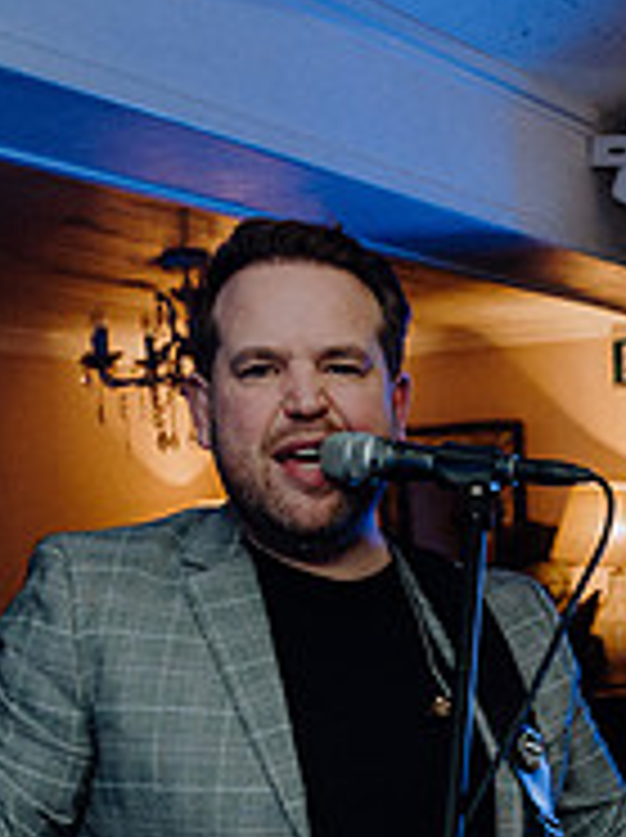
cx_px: 428
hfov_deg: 18.8
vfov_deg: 23.9
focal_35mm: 78
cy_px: 857
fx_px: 1885
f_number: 3.5
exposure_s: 1/160
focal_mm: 26
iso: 2500
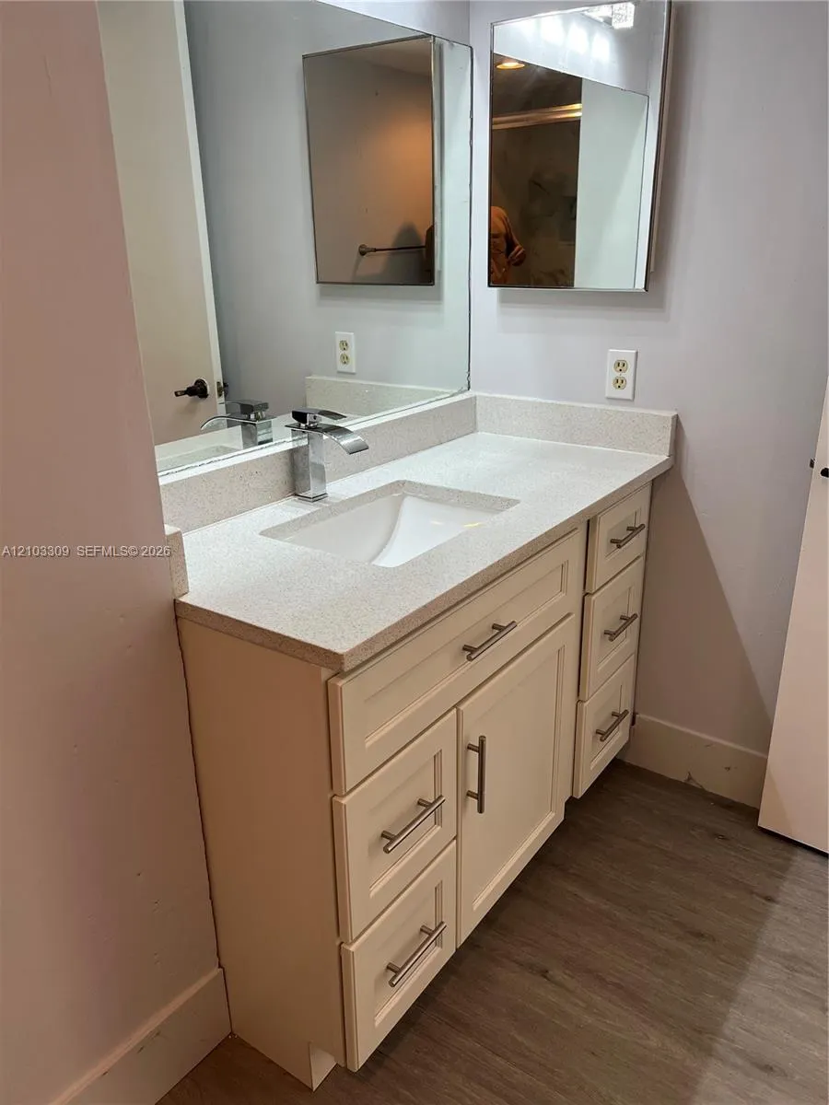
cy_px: 552
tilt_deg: -19.5
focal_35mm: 26
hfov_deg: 53.1
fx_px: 830
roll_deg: +0.9
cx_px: 414
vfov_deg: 67.3
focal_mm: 5.7
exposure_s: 1/120
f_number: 1.5
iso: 100
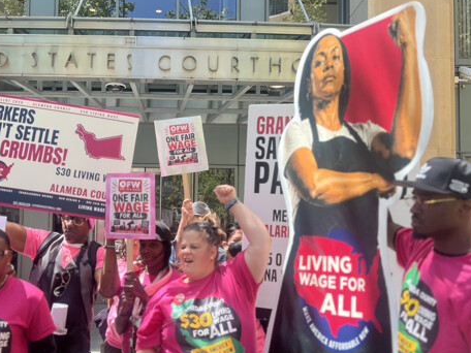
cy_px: 194
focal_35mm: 38
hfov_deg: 48.6
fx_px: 517
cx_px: 183
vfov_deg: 37.7
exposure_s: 1/743
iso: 50
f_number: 1.5
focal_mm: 5.7
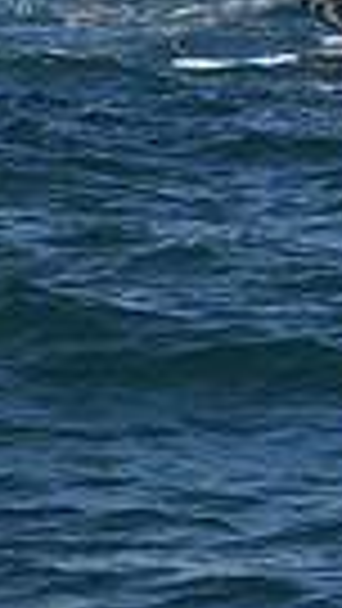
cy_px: -685
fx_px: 5091
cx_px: -160
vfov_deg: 6.6
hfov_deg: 3.8
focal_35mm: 316
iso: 250
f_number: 11
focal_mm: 70
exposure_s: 1/800
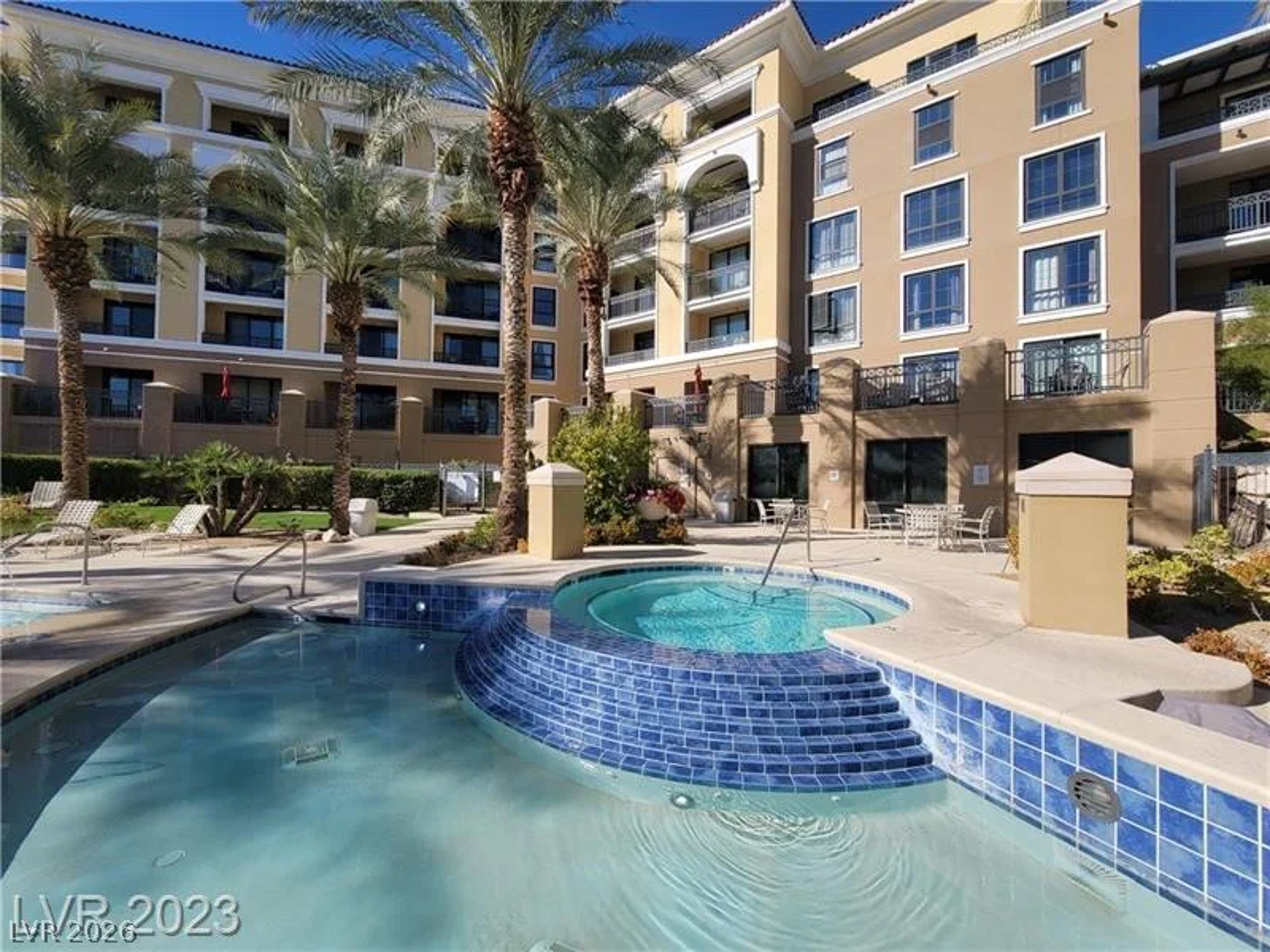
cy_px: 476
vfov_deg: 89.9
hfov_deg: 106.2
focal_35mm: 13
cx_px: 635
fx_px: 477
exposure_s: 1/2240
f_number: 2.2
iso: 64
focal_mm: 2.2
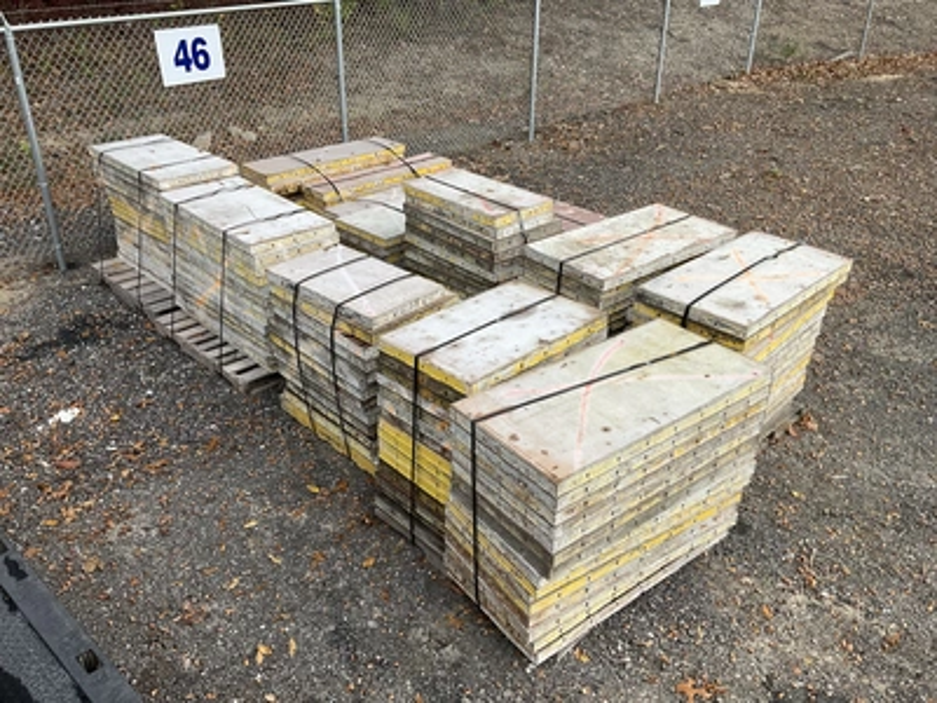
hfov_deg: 61.7
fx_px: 785
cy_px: 352
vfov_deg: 48.2
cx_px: 468
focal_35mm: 29
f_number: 1.8
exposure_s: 1/454
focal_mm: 3
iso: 25
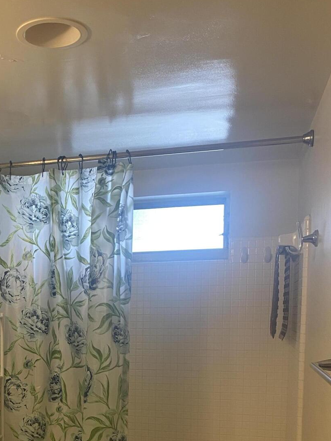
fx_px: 612
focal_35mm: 48
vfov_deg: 37.8
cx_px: 56
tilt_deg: -4.2
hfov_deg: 29.4
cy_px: 370
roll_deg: +0.0
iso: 100
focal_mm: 4.25
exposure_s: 1/60
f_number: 1.8
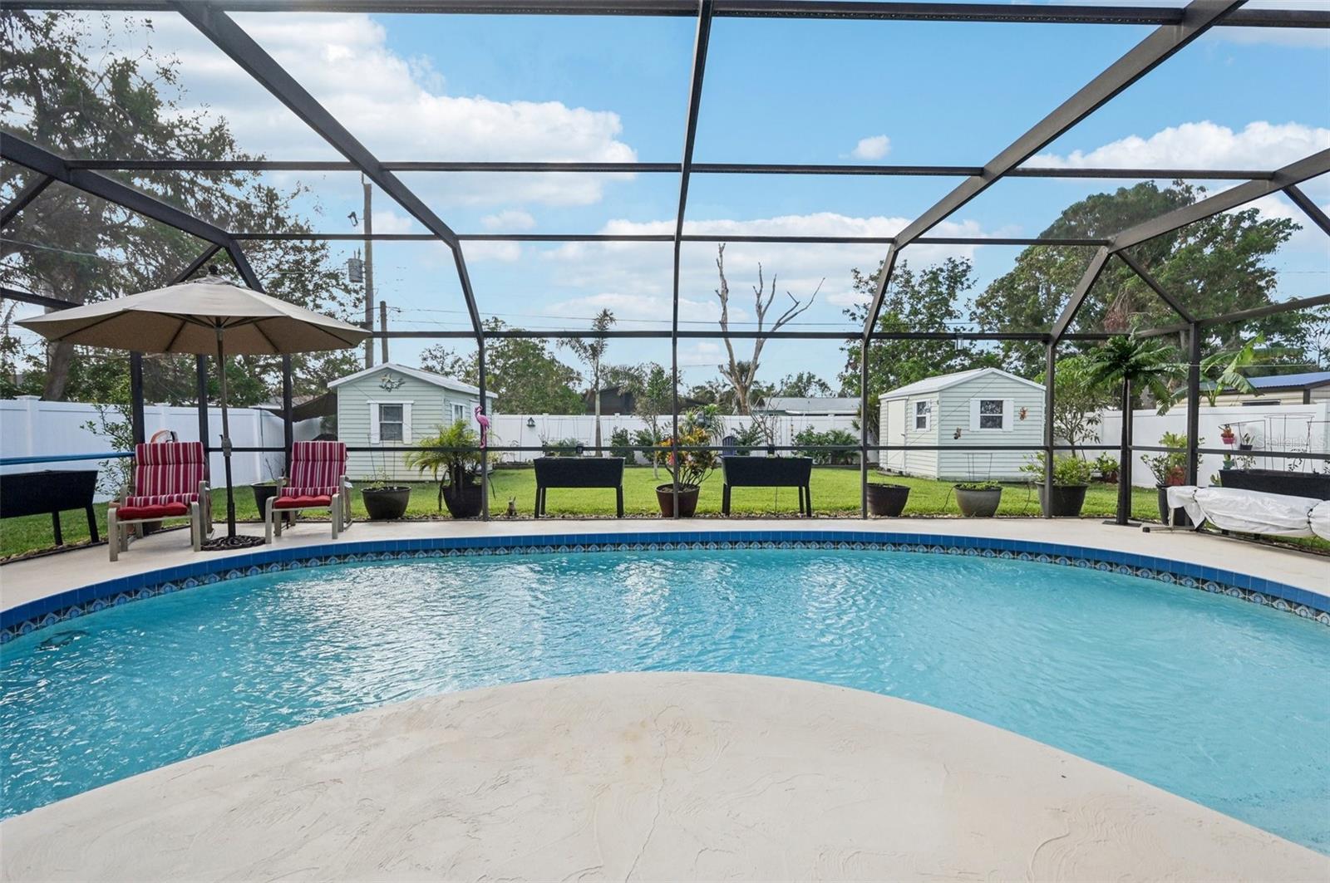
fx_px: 572
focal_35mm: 16
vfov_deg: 75.4
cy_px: 442
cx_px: 665
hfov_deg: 98.6
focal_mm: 15.5
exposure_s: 1/800
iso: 400
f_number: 8
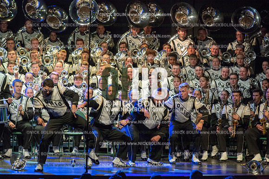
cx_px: 134
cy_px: 90
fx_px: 1568
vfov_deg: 6.5
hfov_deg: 9.8
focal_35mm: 210
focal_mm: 210
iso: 8000
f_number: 5.6
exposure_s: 1/400
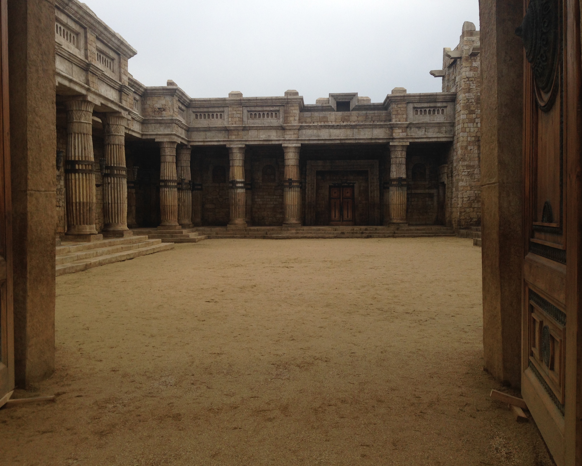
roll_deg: +0.5
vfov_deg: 42.2
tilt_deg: -1.7
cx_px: 278
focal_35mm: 35
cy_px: 229
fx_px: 603
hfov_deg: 51.5
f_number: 2.4
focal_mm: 4.12
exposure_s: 1/1178
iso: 50
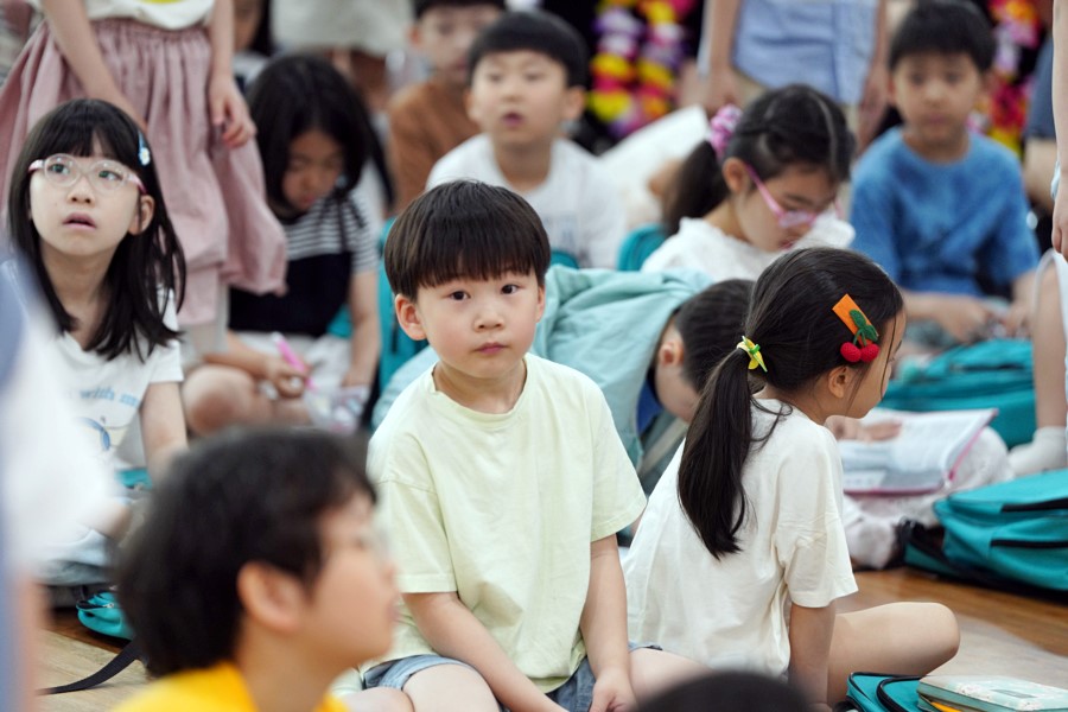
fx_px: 5933
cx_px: 534
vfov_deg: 6.9
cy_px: 356
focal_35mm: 200
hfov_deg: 10.3
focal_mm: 200
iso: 1600
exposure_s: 1/250
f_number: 3.2
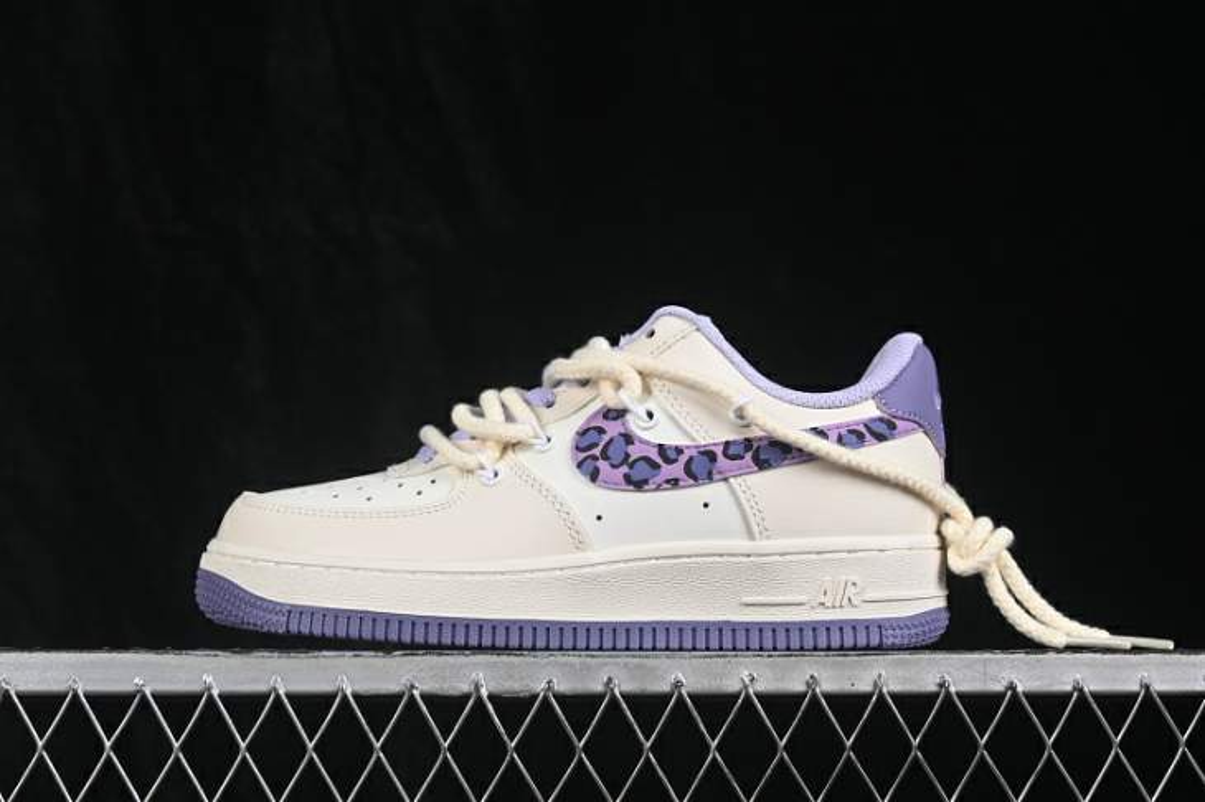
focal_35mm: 75
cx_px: 602
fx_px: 2509
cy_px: 401
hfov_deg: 27.0
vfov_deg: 18.2
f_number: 8
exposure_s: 1/80
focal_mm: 50
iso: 160
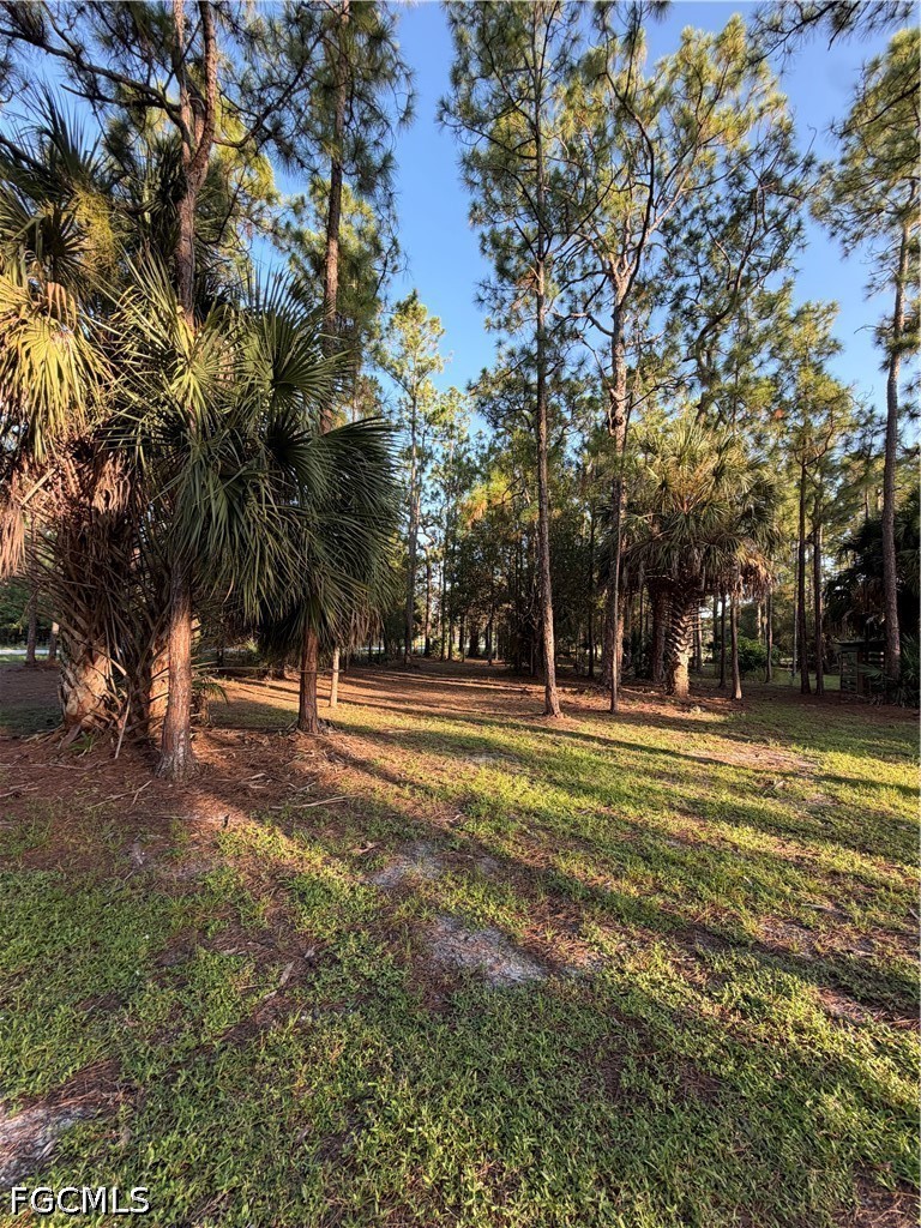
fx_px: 497
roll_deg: +2.4
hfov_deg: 85.7
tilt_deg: +7.4
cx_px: 460
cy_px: 614
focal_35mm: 14
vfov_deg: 102.1
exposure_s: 1/132
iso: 40
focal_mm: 2.22
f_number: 2.2
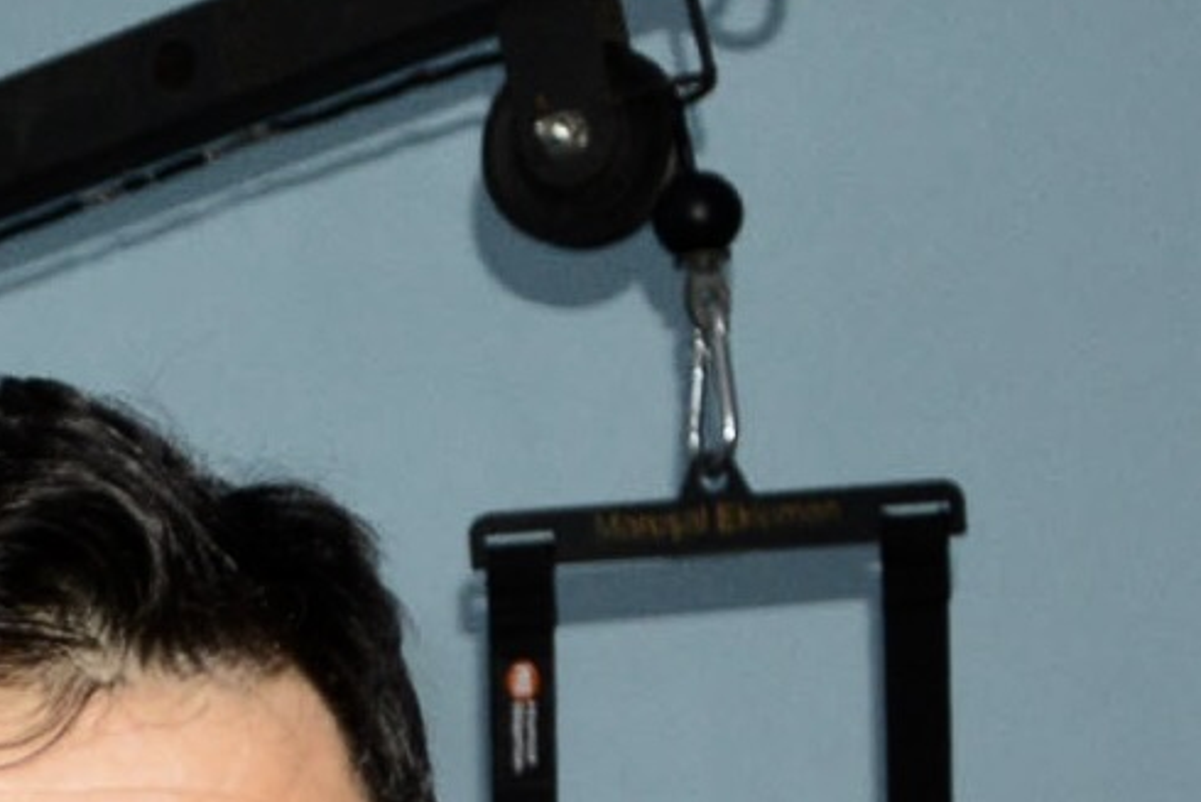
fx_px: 6040
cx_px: -1271
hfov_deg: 10.4
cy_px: 1860
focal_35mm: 181
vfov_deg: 7.2
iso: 720
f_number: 3.8
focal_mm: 22
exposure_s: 1/60
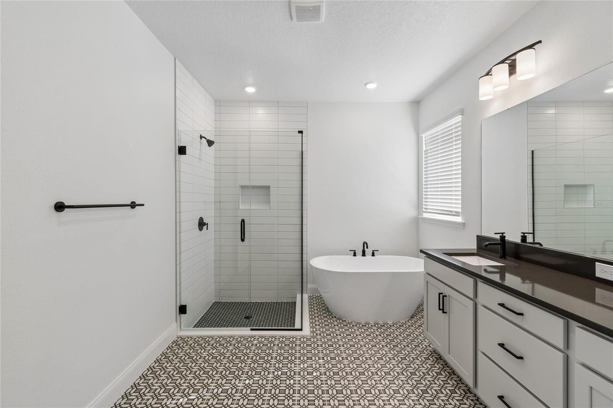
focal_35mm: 15
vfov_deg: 77.3
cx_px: 306
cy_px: 204
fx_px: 255
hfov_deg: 100.4
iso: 100
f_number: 7.1
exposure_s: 1/50
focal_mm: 10
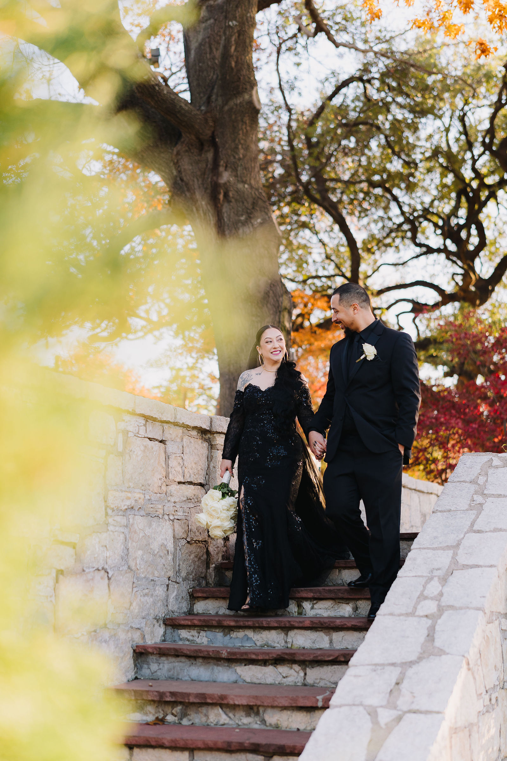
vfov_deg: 39.6
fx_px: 1056
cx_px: 254
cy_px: 380
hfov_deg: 27.0
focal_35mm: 50
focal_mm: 50
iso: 250
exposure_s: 1/800
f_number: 1.8
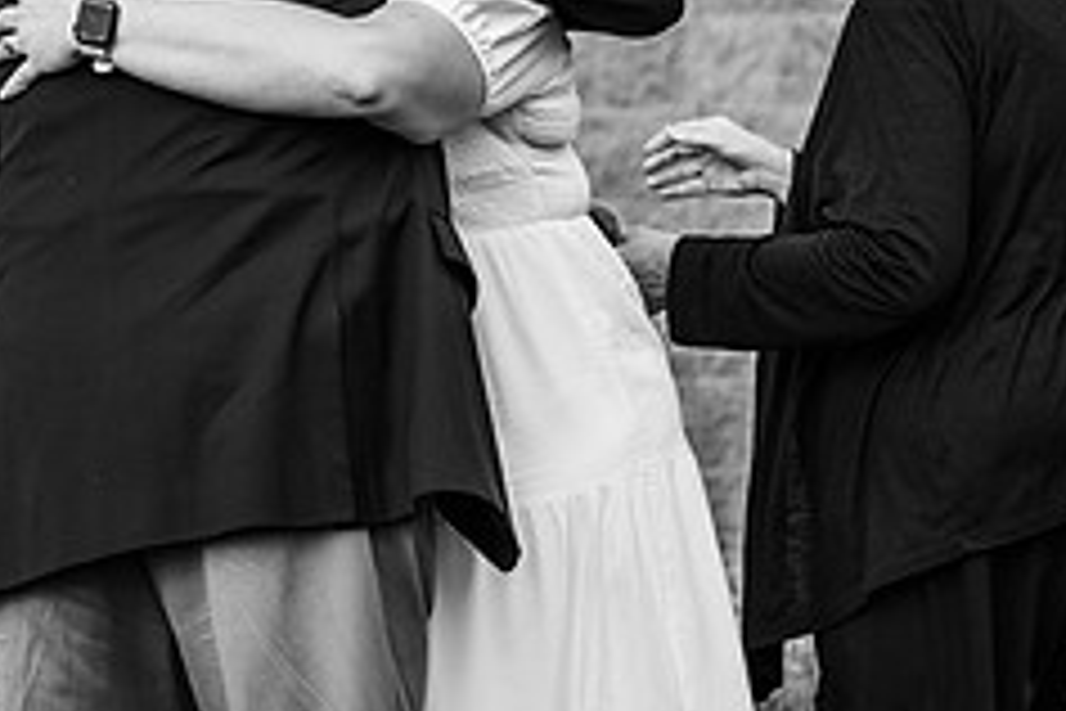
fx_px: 5063
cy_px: -2
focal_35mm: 171
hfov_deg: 11.9
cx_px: 126
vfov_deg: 8.0
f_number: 2.8
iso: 200
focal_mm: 70
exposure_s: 1/1600
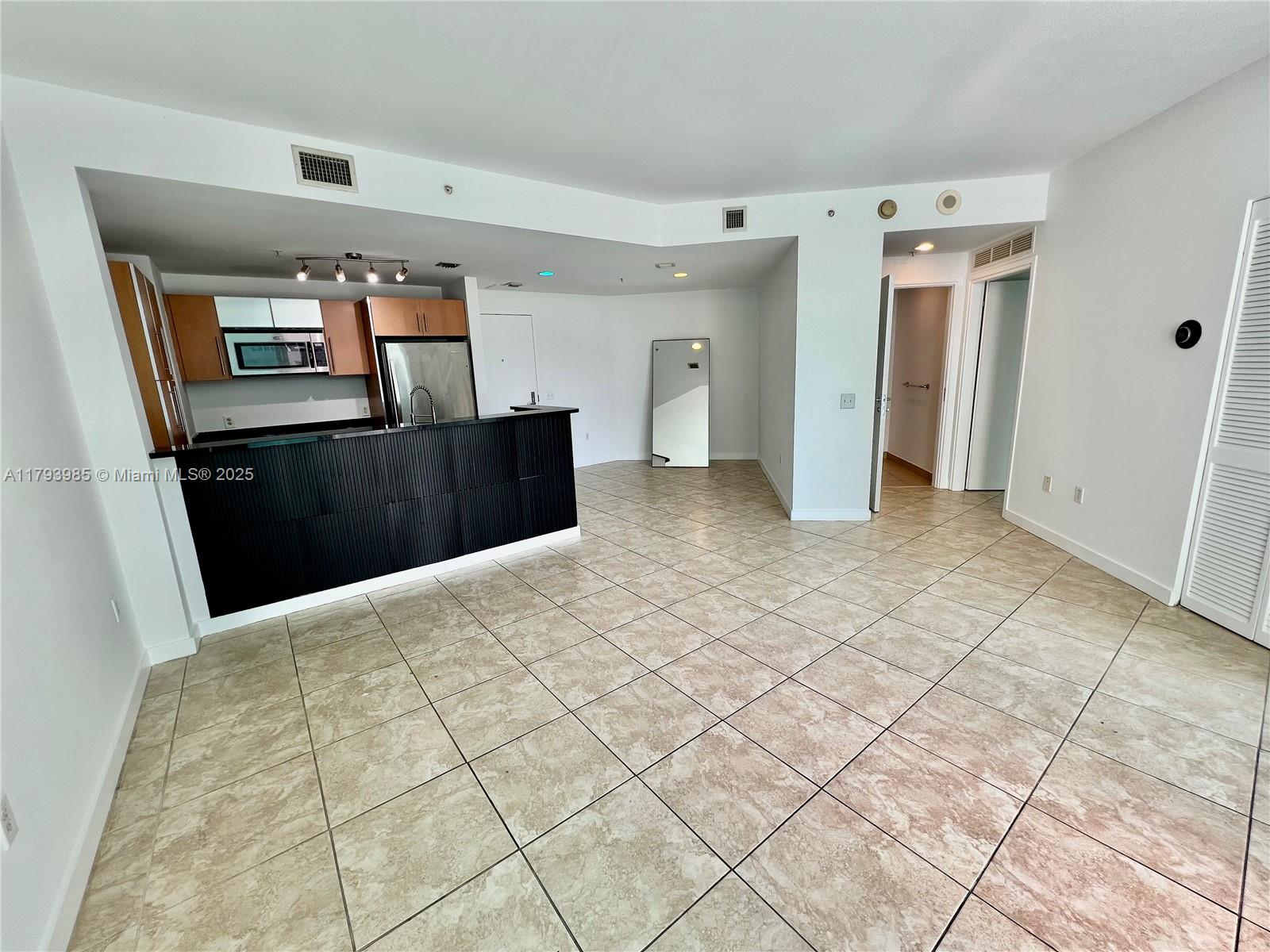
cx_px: 635
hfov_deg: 106.2
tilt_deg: -12.7
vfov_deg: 89.9
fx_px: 477
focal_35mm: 13
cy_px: 476
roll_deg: +2.8
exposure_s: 1/120
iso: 40
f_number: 1.8
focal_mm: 1.57
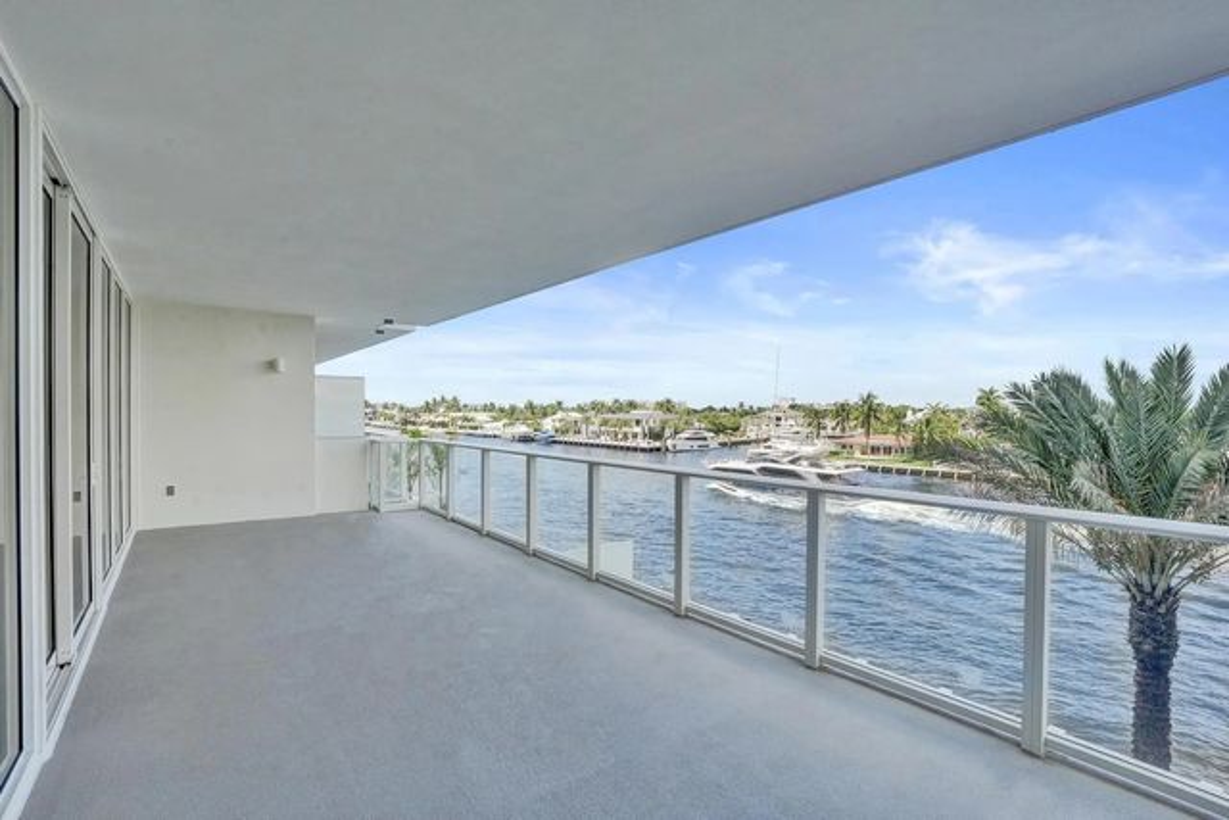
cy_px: 410
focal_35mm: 16
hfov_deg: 96.7
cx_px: 614
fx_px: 546
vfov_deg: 73.8
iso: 1600
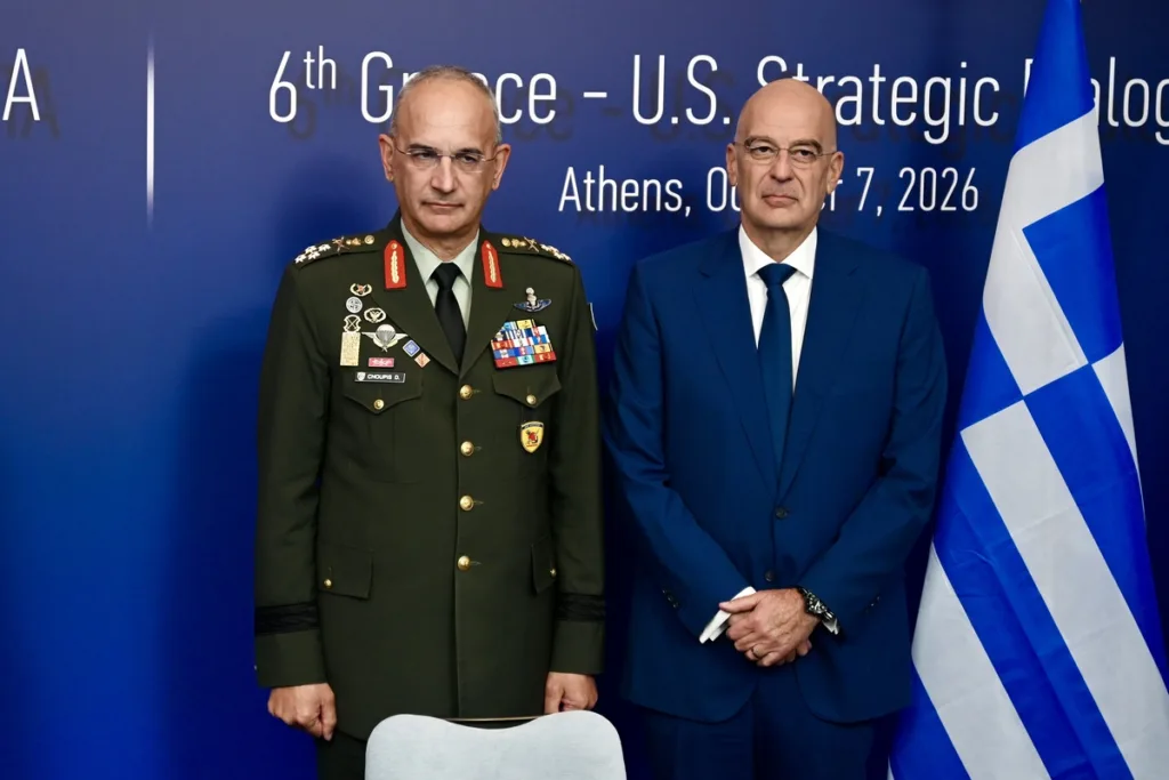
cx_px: 584
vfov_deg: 19.5
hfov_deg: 28.8
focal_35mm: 70
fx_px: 2273
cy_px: 390
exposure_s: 1/640
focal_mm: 70
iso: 2000
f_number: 2.8
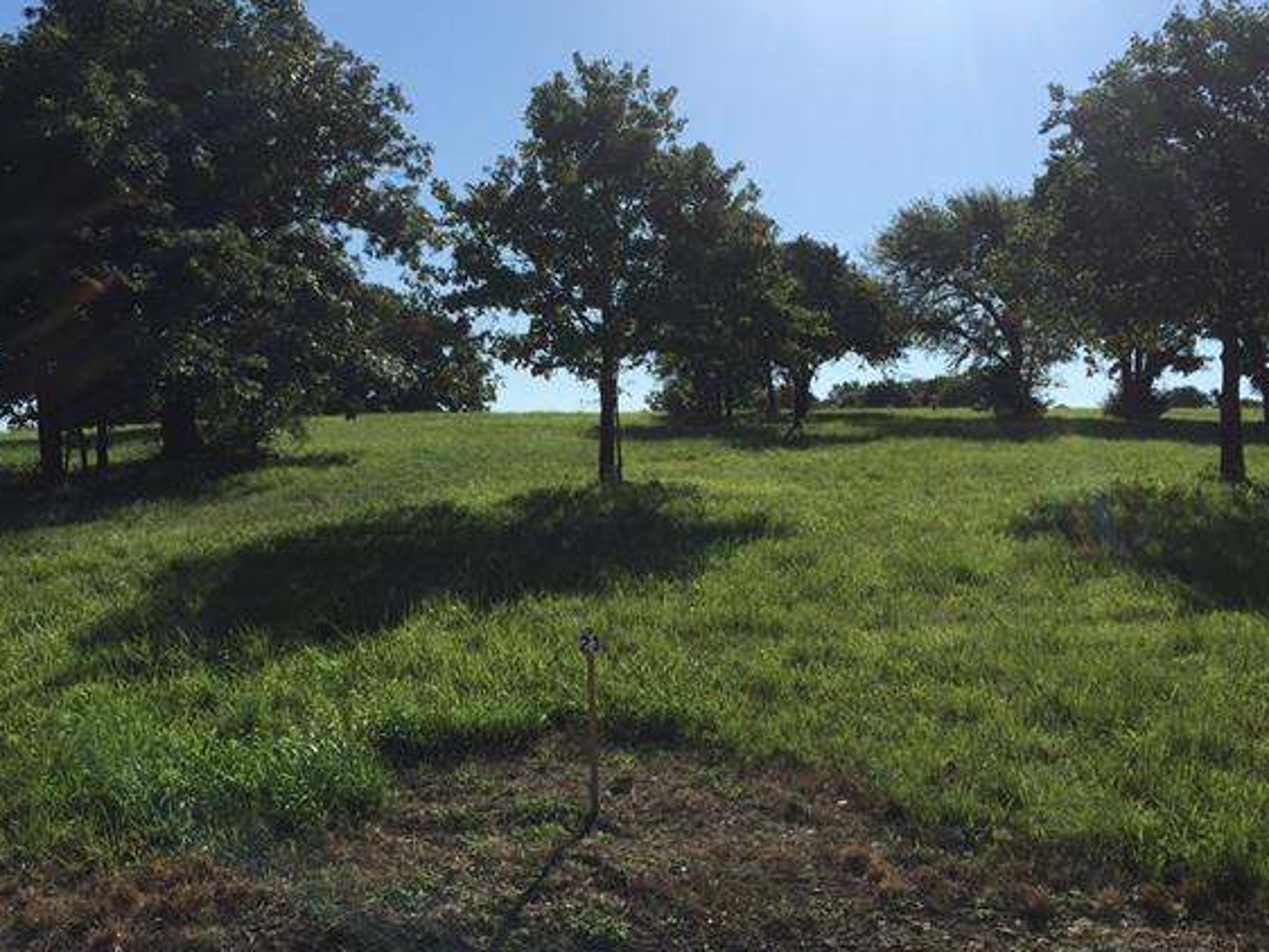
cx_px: 598
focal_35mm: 33
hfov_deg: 55.3
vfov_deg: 43.0
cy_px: 483
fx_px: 1210
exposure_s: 1/3300
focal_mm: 4.15
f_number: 2.2
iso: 32
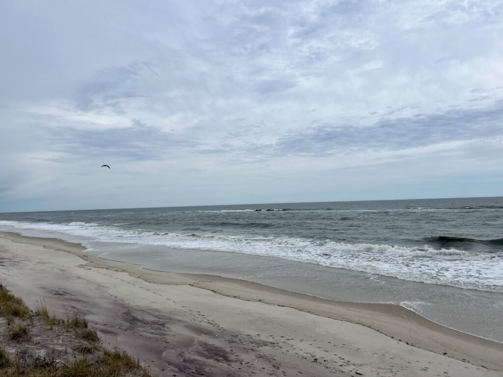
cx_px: 252
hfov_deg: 67.3
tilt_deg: +2.6
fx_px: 378
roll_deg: +2.2
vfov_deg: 53.1
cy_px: 188
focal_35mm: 26
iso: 50
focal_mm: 5.7
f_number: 1.5
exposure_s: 1/9434
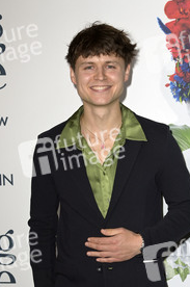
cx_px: 102
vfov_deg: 17.2
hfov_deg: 11.5
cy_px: 205
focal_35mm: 119
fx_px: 946
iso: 640
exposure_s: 1/250
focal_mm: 82
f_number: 6.3
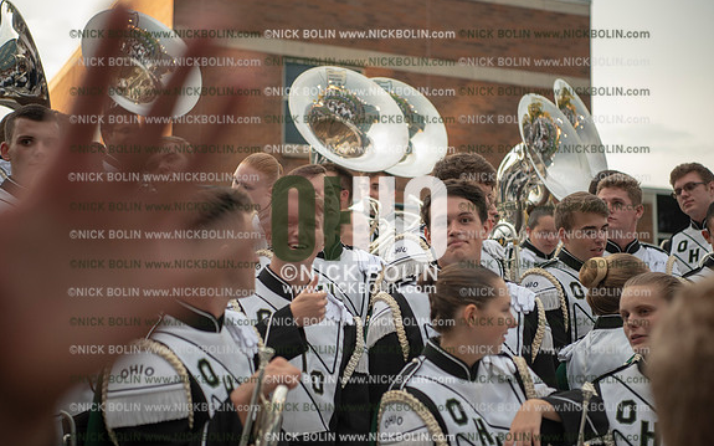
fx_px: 1401
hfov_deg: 28.6
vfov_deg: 18.1
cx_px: 359
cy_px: 235
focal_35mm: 72
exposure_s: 1/1000
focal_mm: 70
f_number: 3.2
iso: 800
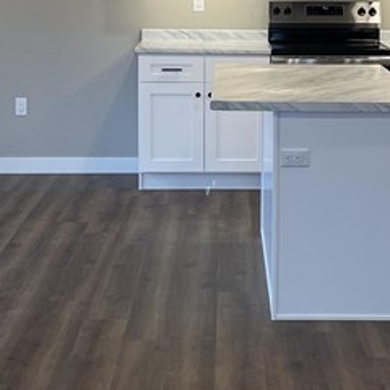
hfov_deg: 18.9
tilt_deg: -4.1
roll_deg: +0.2
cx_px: 239
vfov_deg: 18.6
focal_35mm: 92
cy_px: 39
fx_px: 1173
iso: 64
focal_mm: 4.2
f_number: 1.6
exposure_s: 1/120
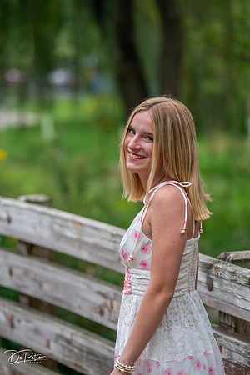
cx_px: 125
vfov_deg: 11.8
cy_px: 188
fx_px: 1812
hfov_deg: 7.9
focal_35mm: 174
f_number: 4
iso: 250
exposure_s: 1/200
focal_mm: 174
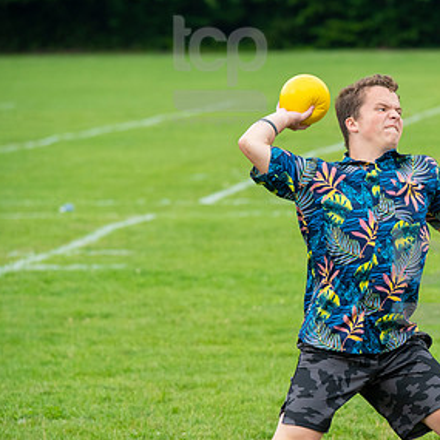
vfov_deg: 5.5
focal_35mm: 320
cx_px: 440
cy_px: 283
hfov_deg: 5.5
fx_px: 4602
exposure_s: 1/1000
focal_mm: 185
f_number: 5.6
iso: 1250
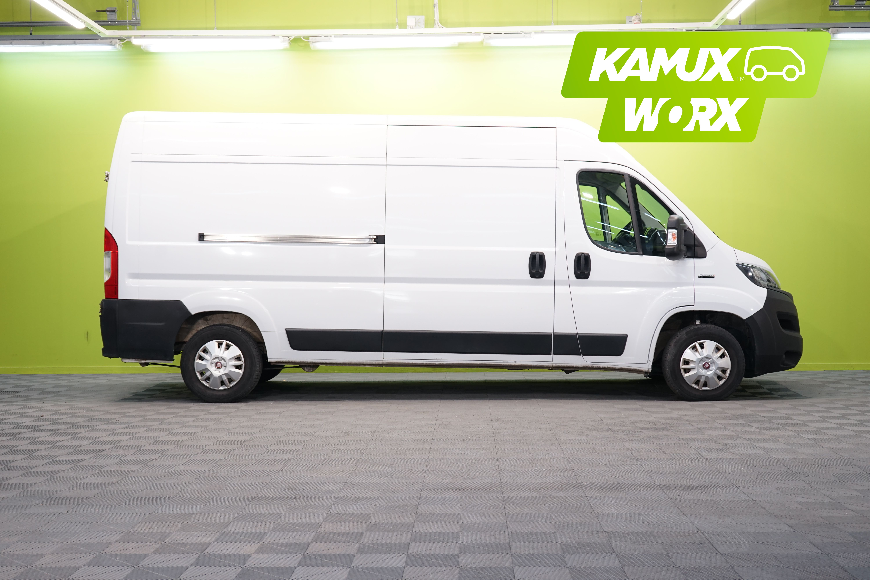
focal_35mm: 48
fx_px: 1160
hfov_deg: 41.1
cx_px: 435
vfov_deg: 28.1
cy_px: 290
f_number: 5.6
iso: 500
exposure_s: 1/25
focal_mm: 48
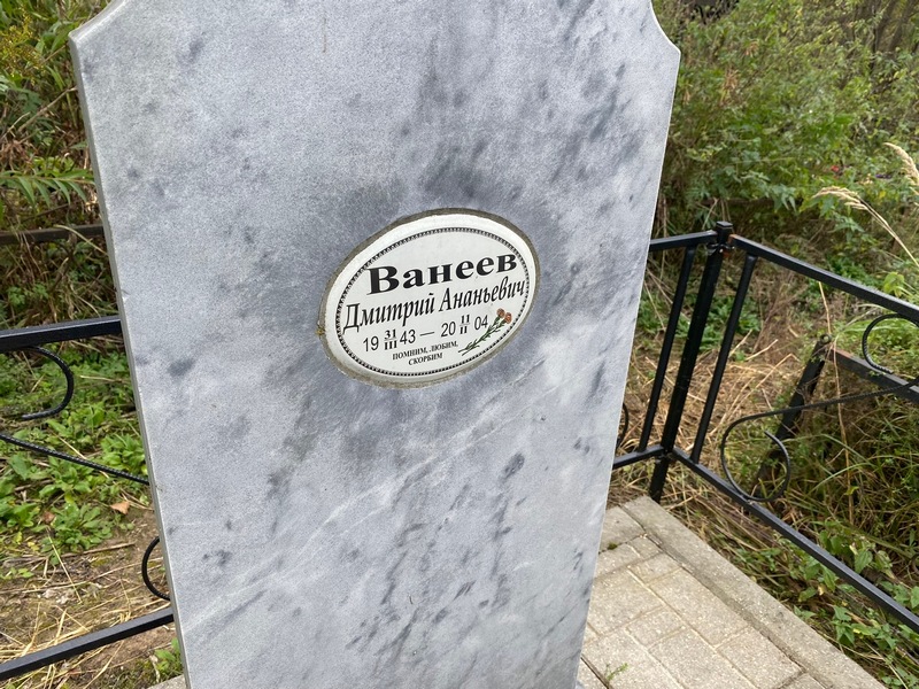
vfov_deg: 53.1
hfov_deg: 67.3
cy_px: 344
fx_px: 690
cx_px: 460
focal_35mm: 26
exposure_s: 1/685
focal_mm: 4.25
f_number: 1.8
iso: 32
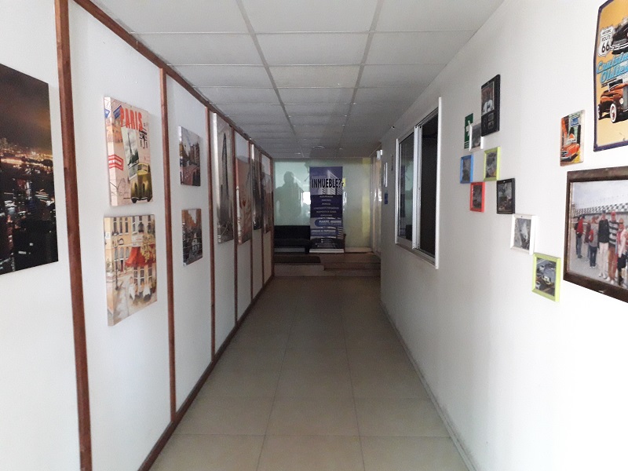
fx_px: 490
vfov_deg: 51.4
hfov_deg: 65.3
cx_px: 314
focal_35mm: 27
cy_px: 236
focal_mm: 3.6
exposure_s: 1/25
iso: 500
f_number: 1.9
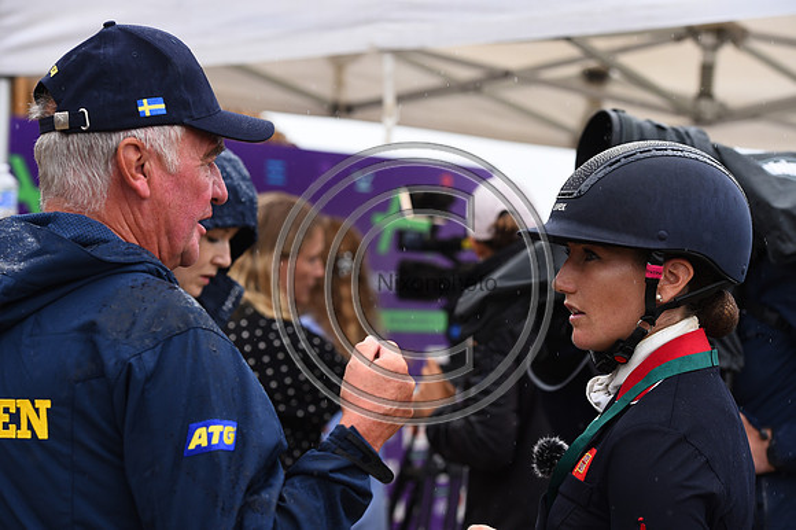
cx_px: 398
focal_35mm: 102
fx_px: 2254
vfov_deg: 13.4
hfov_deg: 20.0
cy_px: 265
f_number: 5
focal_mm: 102
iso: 900
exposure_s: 1/1000
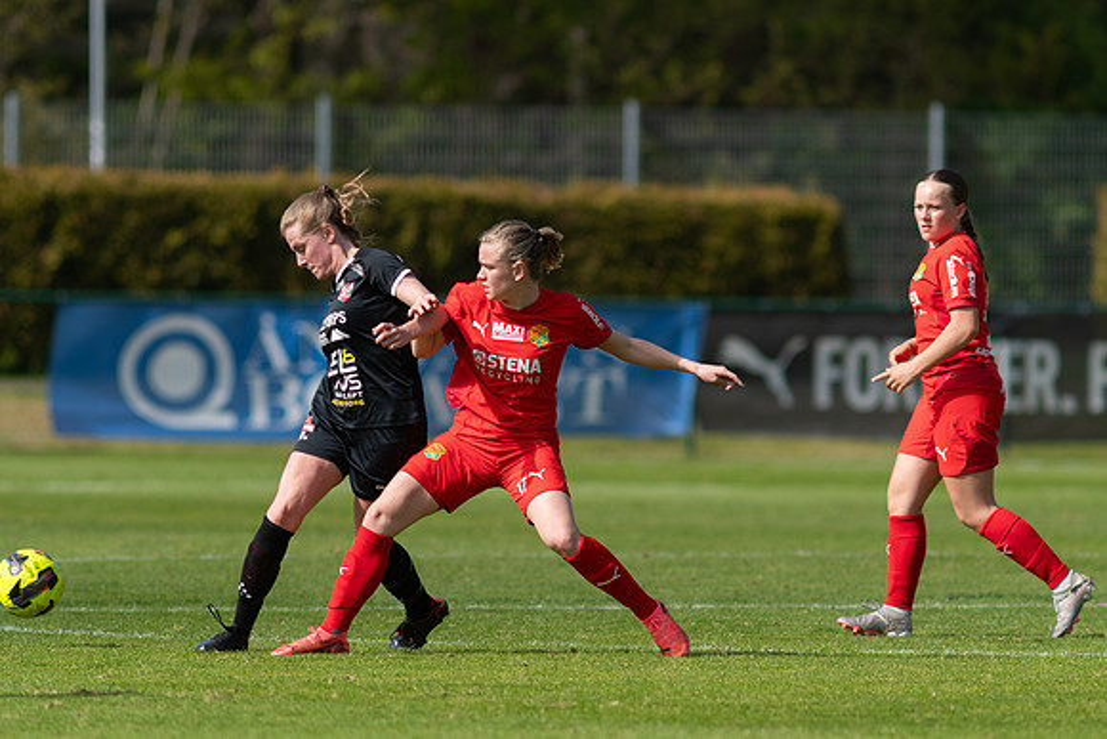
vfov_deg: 2.3
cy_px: 370
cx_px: 554
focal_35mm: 600
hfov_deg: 3.4
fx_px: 18453
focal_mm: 300
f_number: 3.2
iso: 100
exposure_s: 1/2000
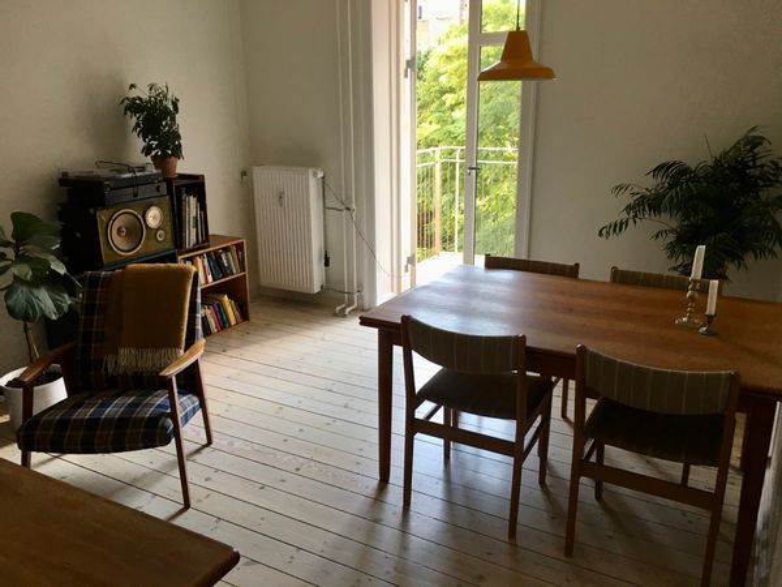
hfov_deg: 61.7
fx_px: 655
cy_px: 294
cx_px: 391
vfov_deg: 48.2
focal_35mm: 29
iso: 25
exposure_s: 1/33
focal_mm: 4.15
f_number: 2.2
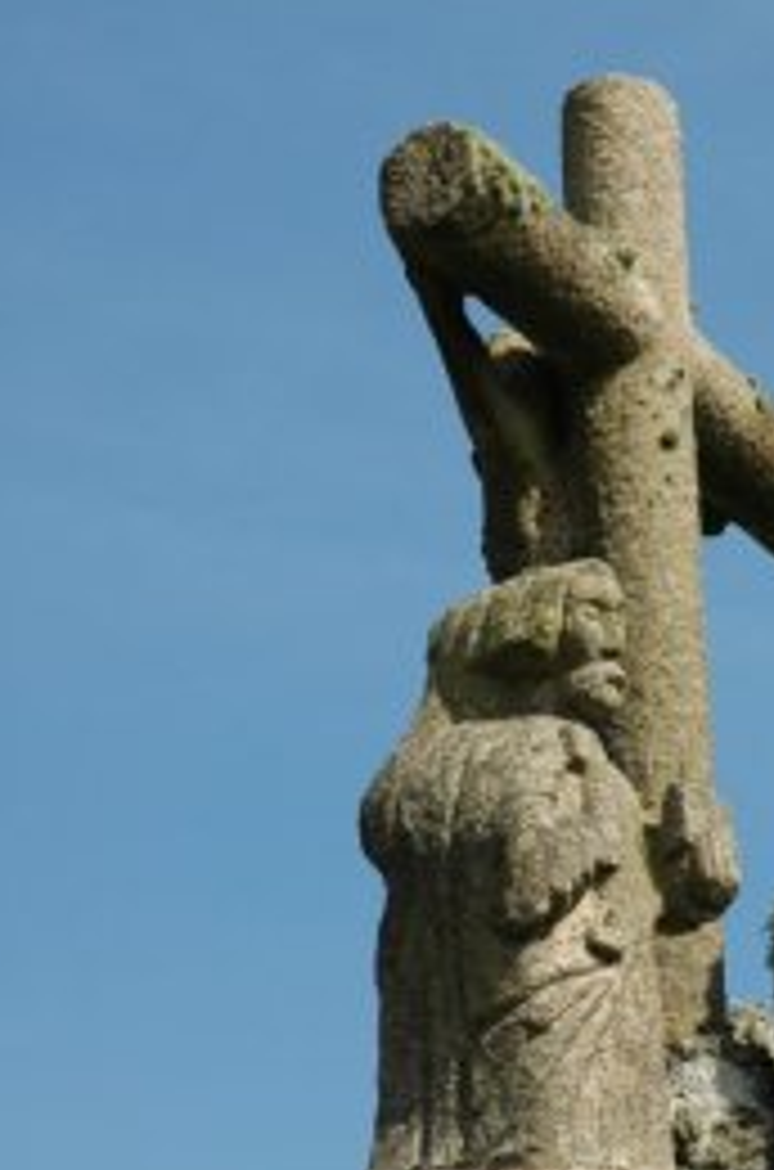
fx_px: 6290
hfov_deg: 7.0
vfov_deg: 10.6
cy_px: 734
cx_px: 639
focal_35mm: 194
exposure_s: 1/320
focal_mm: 70
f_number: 9
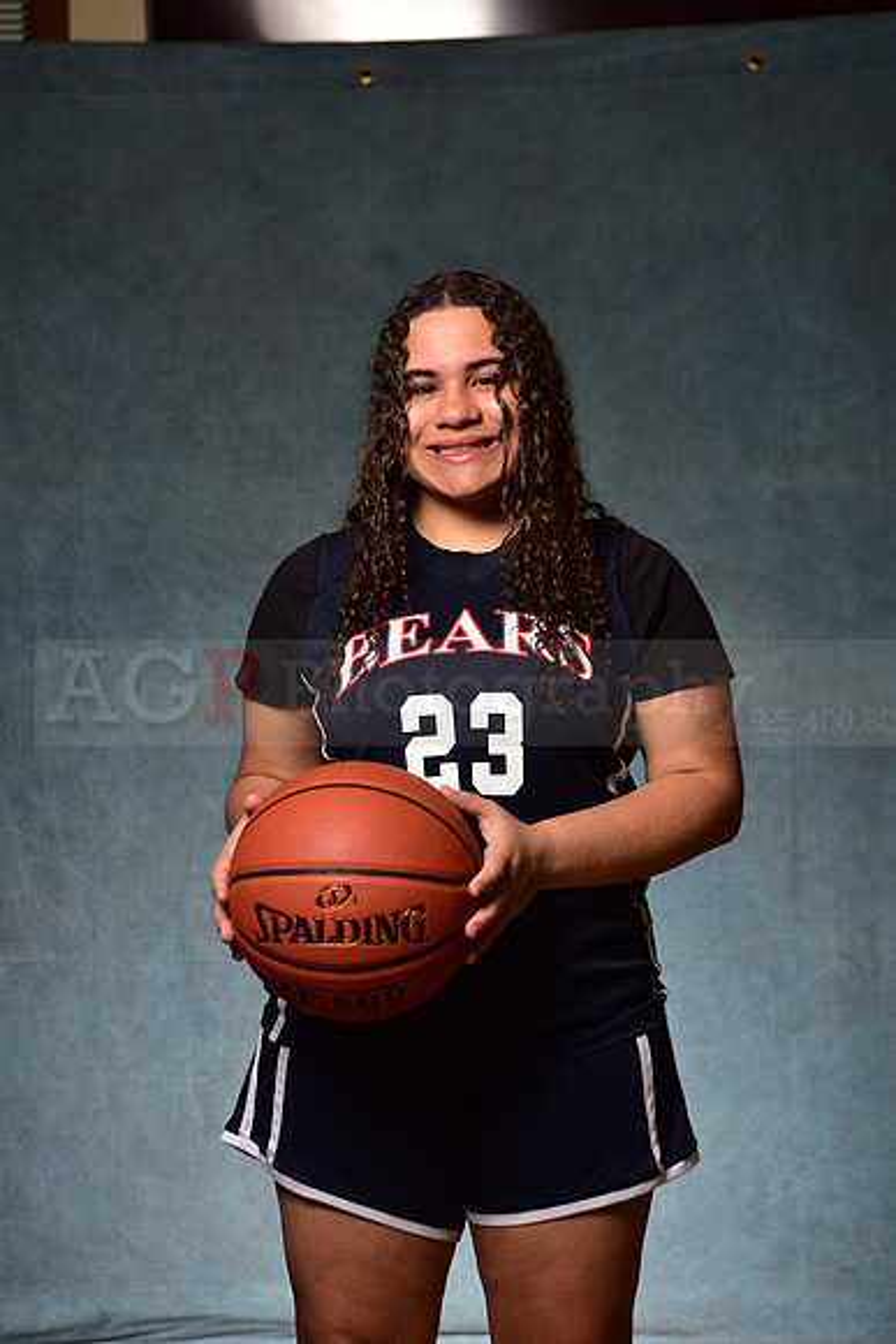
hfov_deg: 19.5
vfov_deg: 28.8
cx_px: 448
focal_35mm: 70
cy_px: 672
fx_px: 2612
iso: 100
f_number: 5
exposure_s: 1/200
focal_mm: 70
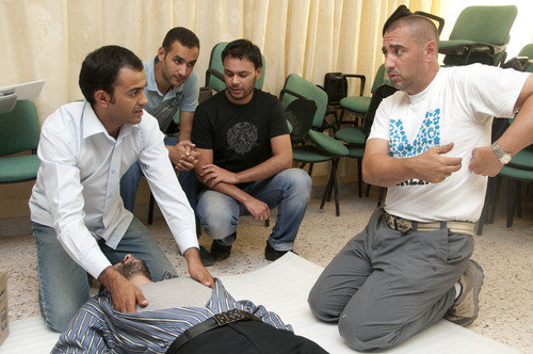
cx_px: 266
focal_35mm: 36
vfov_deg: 36.8
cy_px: 177
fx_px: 532
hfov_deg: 53.2
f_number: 5.6
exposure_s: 1/60
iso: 400
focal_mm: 24
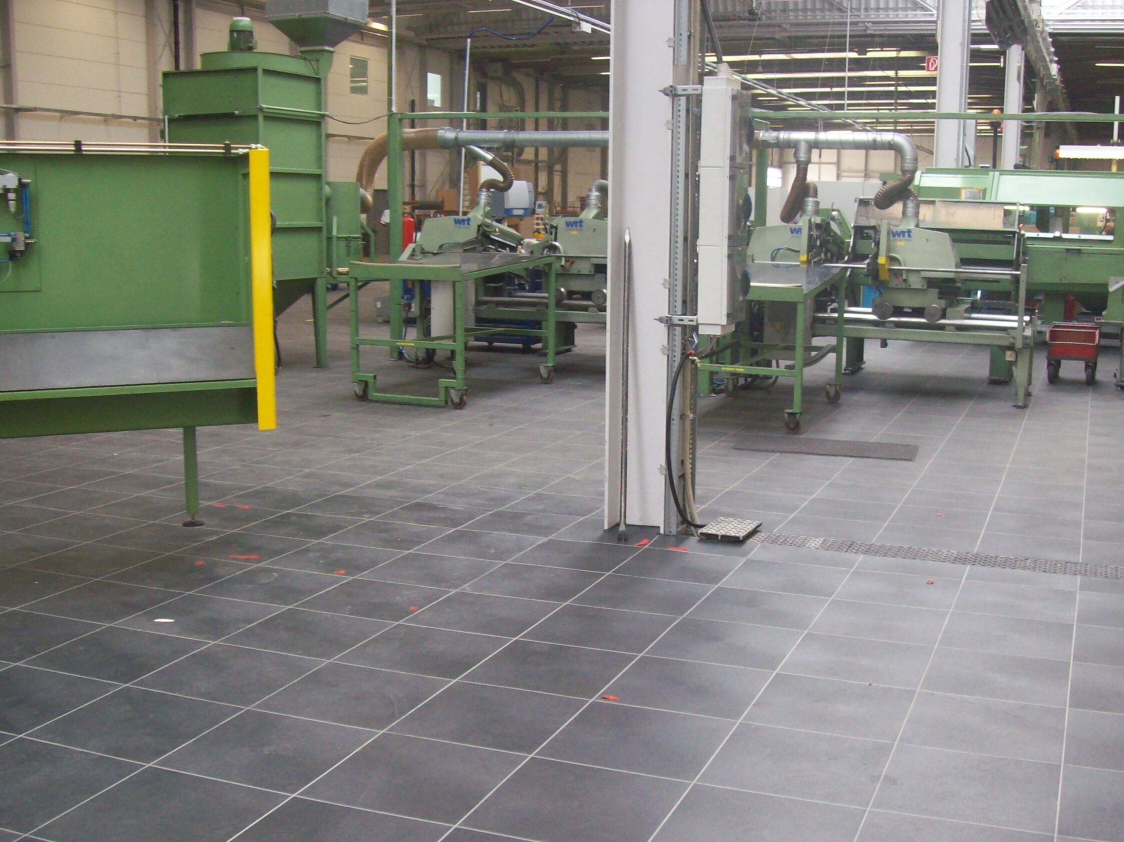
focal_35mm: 41
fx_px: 1331
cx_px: 604
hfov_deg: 45.8
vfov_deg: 35.1
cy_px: 472
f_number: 2.7
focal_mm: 6
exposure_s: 1/110
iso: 200
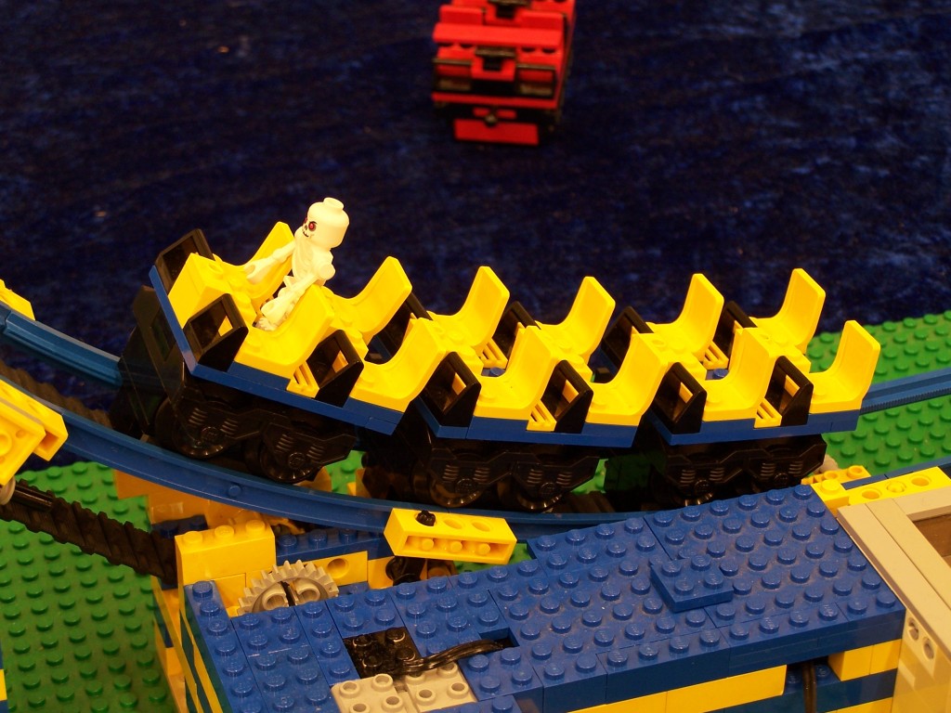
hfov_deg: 23.8
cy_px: 356
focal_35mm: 82
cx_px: 476
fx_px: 2253
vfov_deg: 18.0
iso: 80
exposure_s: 1/2
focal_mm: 13.7
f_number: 3.2
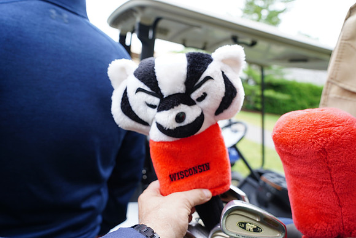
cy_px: 119
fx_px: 277
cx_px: 178
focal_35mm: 28
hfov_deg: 65.5
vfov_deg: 46.4
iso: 320
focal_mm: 28
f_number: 5.6
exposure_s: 1/100
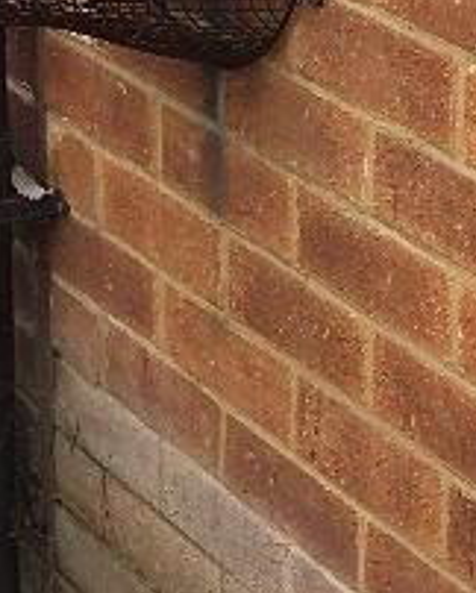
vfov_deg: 11.4
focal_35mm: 168
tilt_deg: -25.6
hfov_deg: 9.2
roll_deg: -0.7
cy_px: 572
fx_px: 2954
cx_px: 256
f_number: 2.2
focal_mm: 4.15
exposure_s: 1/228
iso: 25
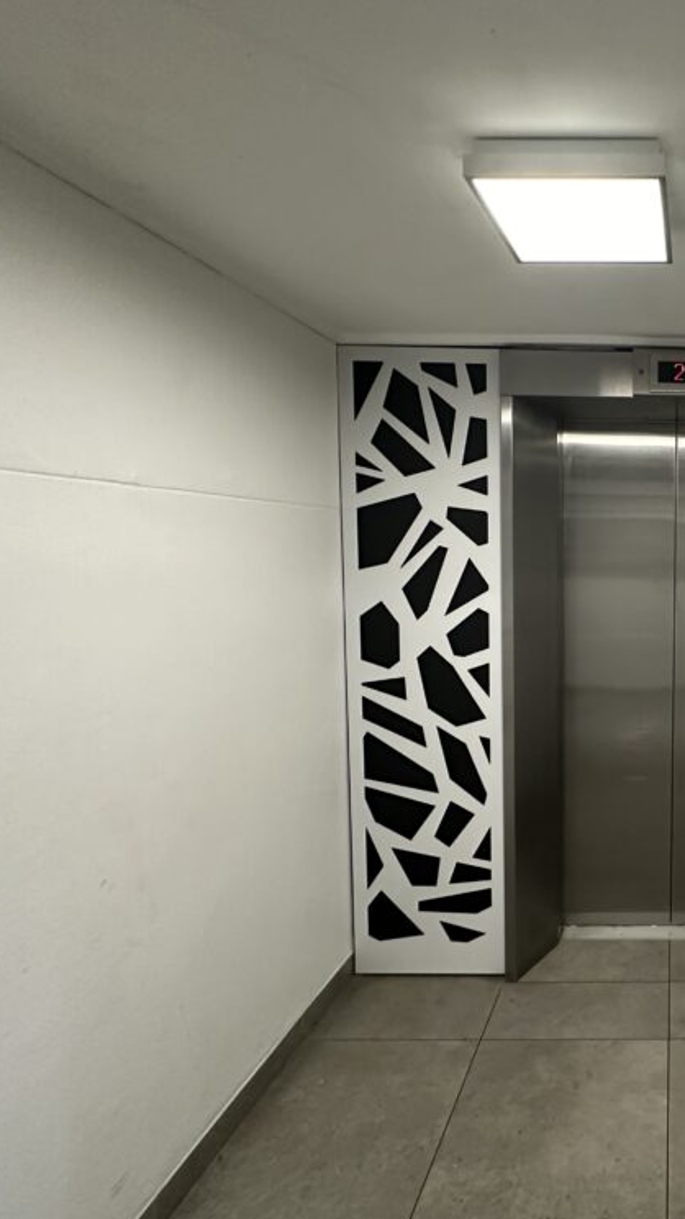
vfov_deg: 83.9
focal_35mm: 21
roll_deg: -0.8
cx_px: 688
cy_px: 601
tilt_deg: -3.9
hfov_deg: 45.1
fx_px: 679
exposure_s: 1/50
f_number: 2.2
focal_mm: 2.22
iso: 320
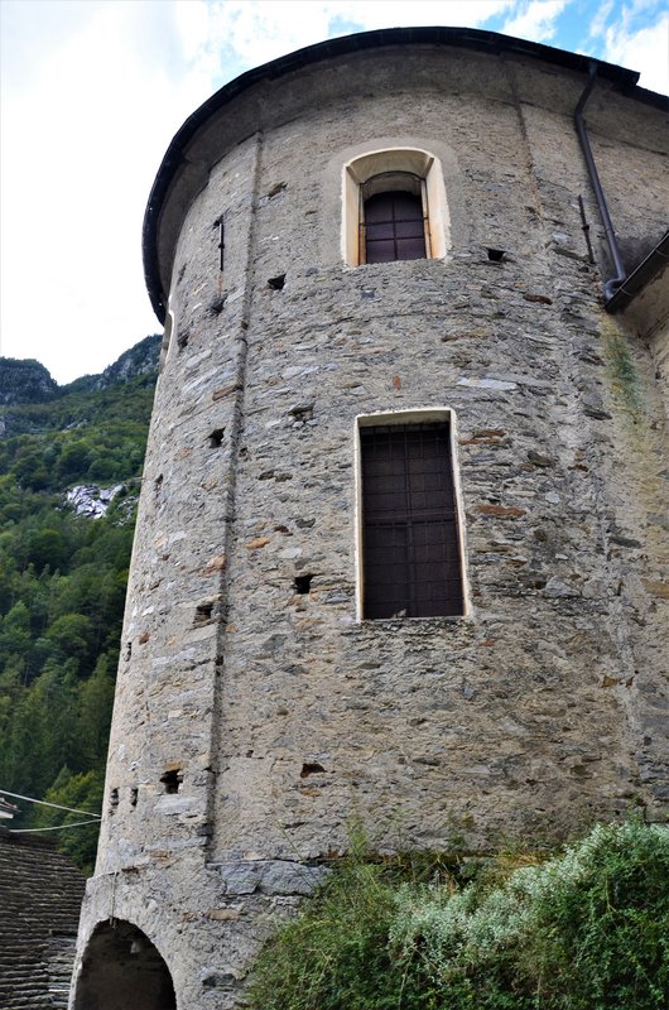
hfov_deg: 47.7
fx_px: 756
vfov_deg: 67.5
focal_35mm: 27
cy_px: 505
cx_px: 334
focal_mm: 18
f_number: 9
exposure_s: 1/100
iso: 320
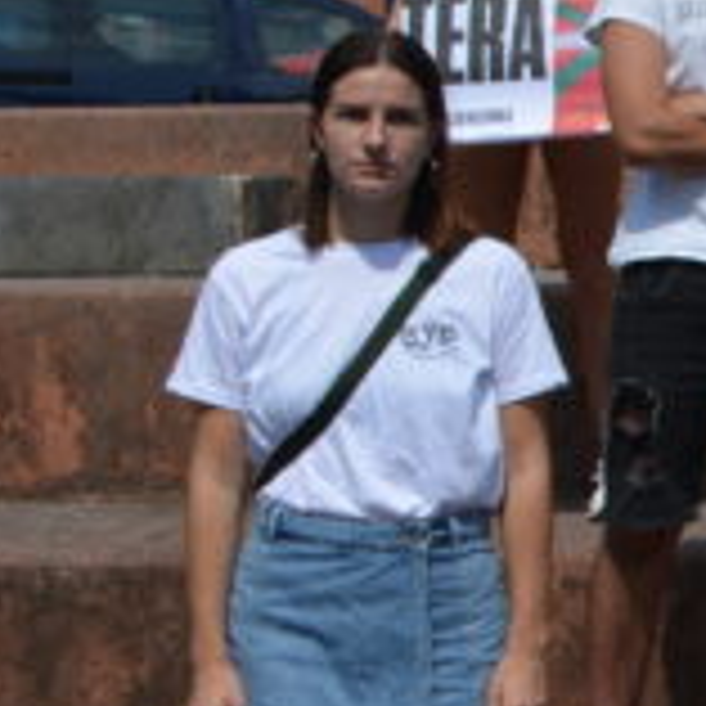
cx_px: 1916
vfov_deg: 10.0
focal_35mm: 175
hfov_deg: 8.7
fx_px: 4038
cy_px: 175
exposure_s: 1/250
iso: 125
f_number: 8
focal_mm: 24
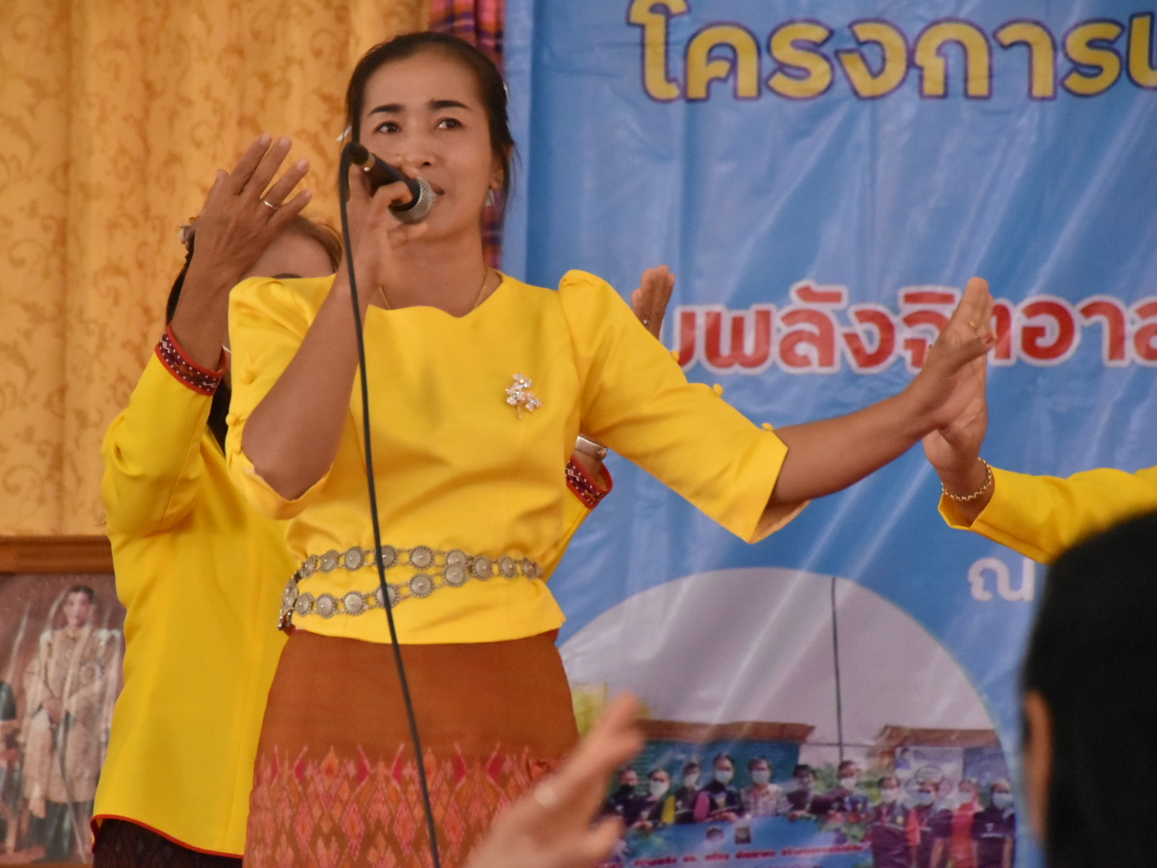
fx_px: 7620
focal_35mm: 228
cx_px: 547
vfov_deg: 6.5
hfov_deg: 8.7
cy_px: 433
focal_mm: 140
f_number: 5.6
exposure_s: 1/320
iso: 4000
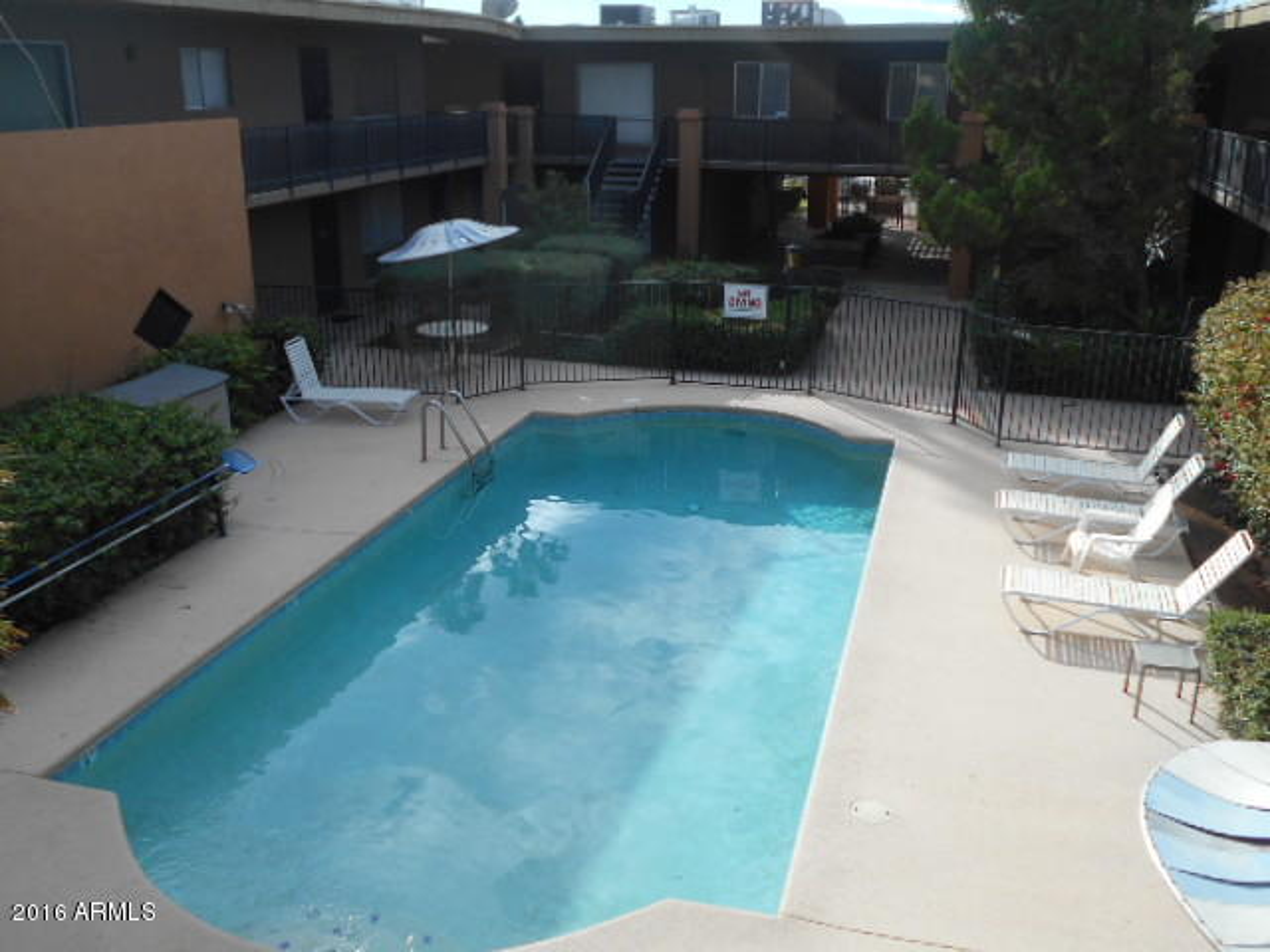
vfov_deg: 44.2
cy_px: 476
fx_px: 1174
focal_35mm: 32
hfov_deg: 56.8
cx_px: 635
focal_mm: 5.8
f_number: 3.6
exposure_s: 1/640
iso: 80
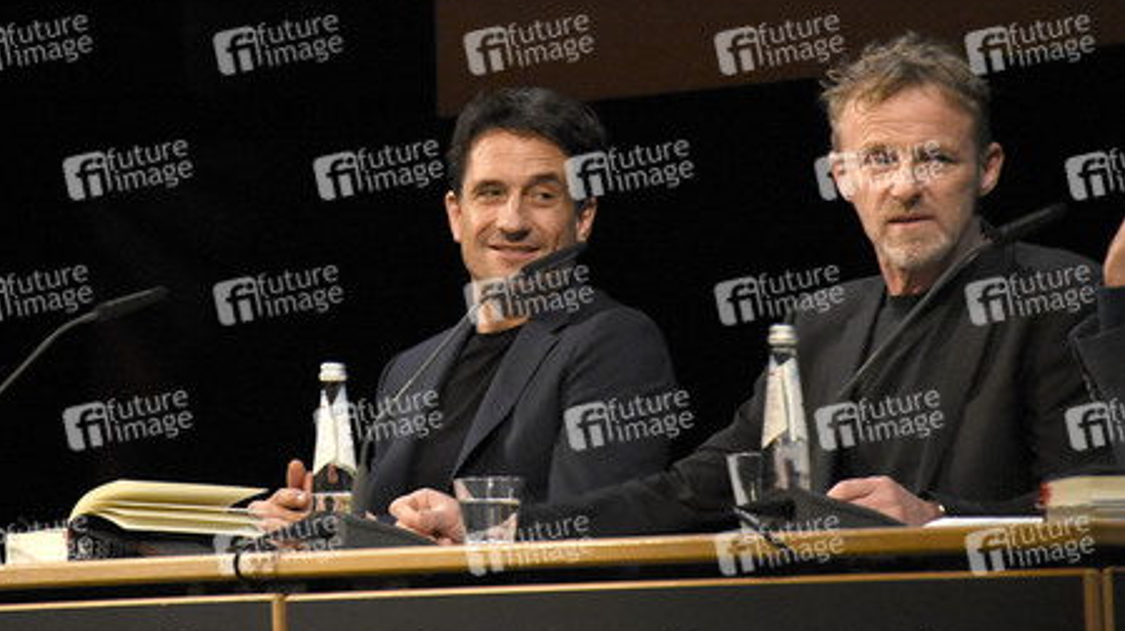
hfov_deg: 9.8
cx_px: 562
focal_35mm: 221
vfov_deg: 5.5
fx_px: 6589
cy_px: 358
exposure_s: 1/160
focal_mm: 140
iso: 5000
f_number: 6.3
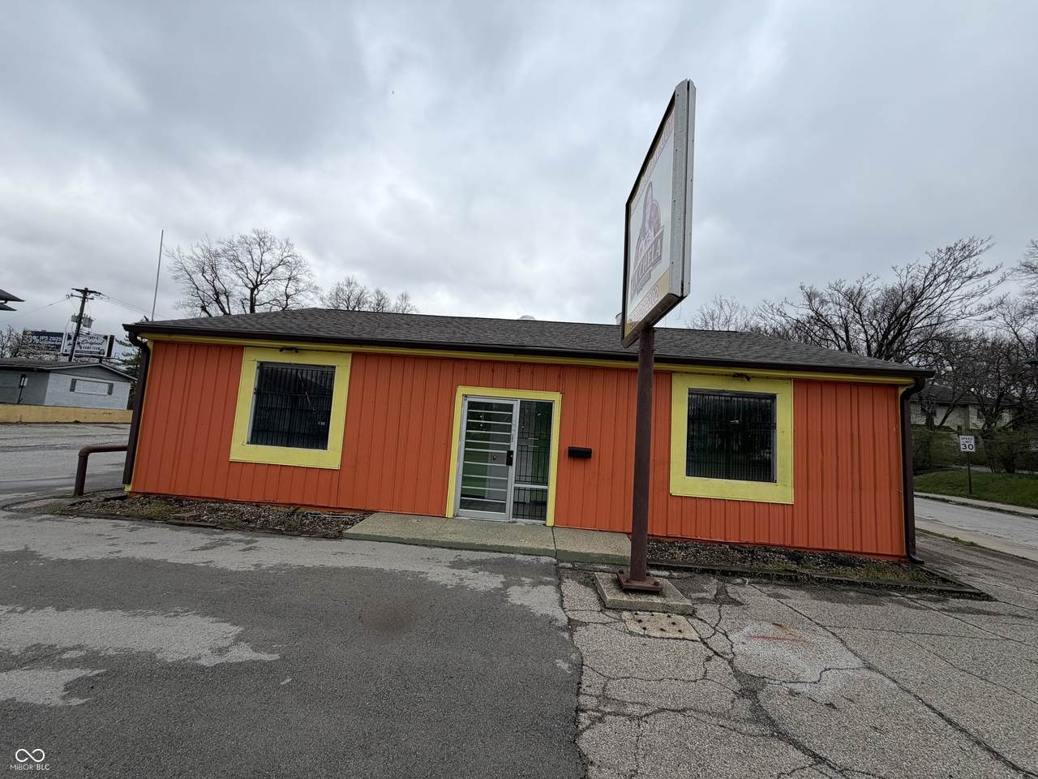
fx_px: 420
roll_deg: -5.0
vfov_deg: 85.7
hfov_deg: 102.1
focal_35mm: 14
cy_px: 390
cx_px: 519
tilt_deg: +5.8
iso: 20
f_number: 2.2
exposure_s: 1/770
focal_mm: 2.22
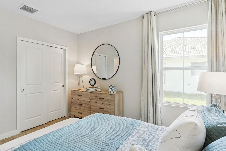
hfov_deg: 90.0
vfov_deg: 67.4
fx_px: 113
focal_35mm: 18
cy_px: 76
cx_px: 113
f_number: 9
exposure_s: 1/15
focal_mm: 12
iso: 200
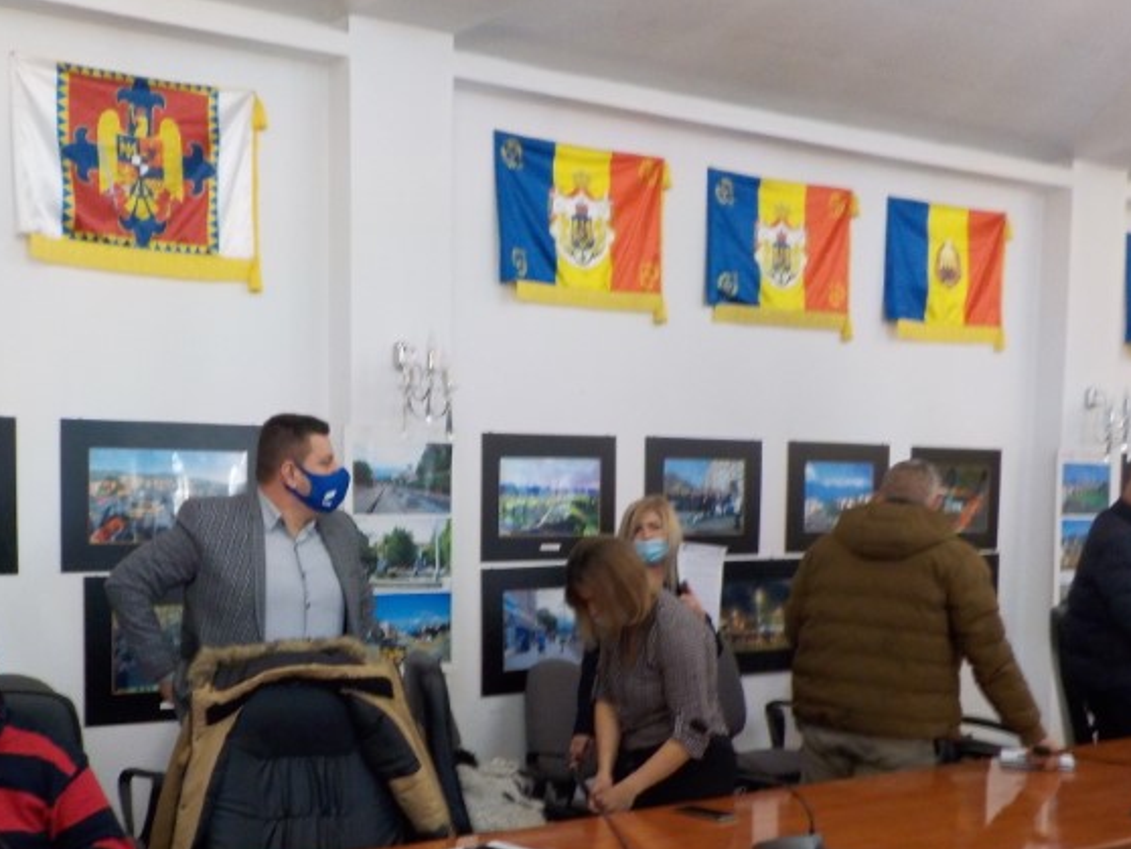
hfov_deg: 43.2
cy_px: 602
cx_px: 377
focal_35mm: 43
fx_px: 1406
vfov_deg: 33.2
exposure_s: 1/30
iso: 280
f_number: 3.3
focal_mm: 4.1
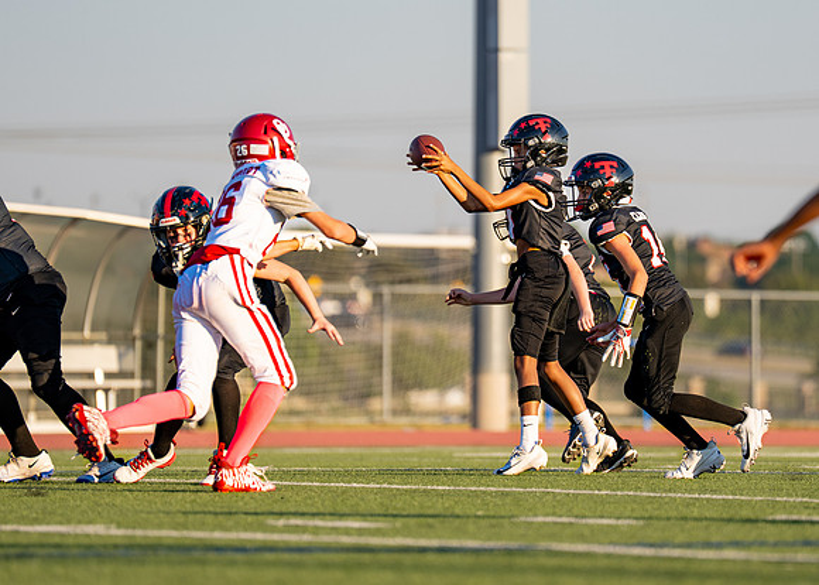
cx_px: 503
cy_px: 240
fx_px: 7511
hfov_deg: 6.2
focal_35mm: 323
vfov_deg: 4.5
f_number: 2.8
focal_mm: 200
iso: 100
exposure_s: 1/1250
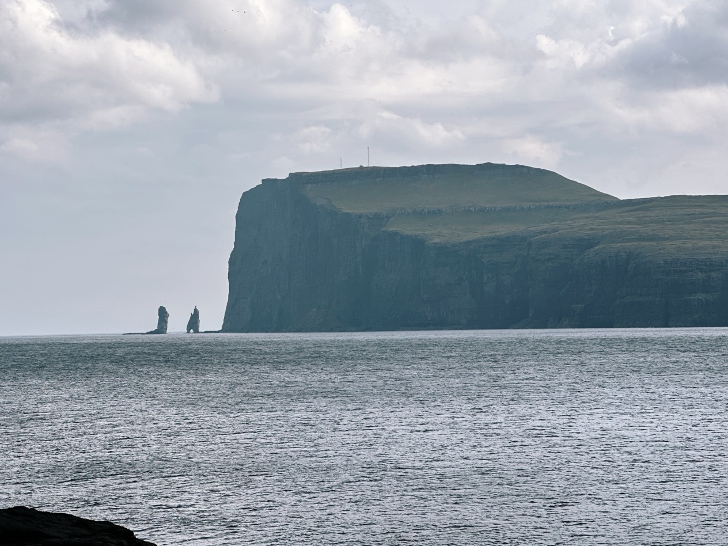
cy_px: 275
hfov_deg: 25.0
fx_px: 1640
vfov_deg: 18.9
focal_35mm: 78
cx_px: 363
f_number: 2.8
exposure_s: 1/717
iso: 32
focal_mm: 9
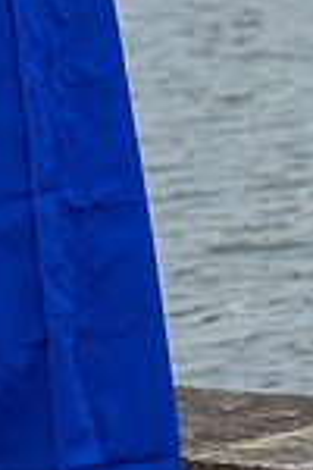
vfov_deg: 5.7
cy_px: 66
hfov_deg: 3.8
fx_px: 4721
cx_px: -38
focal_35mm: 362
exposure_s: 1/400
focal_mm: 80.4
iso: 250
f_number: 5
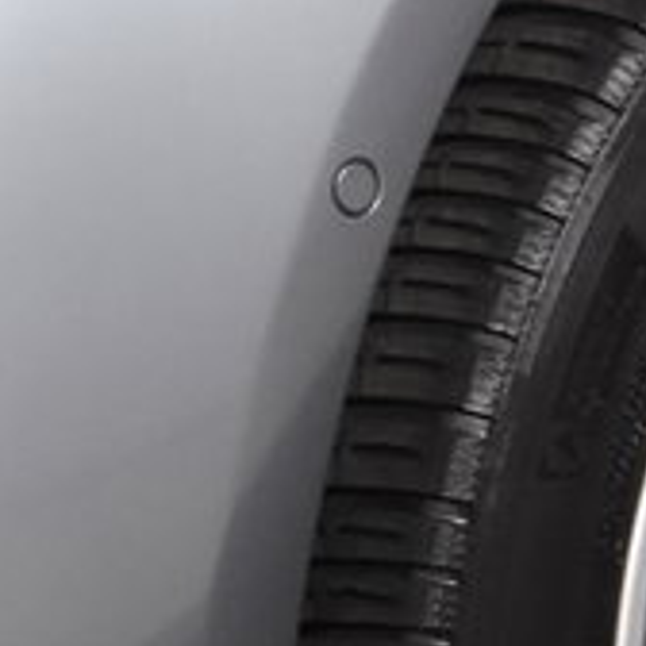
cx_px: -381
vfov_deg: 5.3
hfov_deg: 5.3
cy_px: 548
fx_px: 6967
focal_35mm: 330
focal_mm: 34
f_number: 5
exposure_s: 1/100
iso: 1600
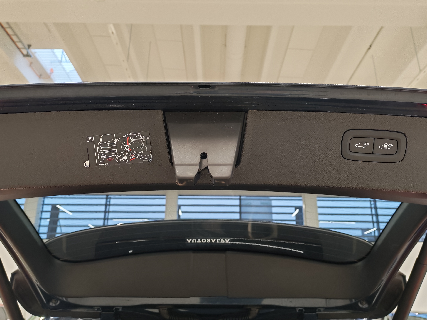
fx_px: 407
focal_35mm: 33
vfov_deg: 42.9
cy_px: 160
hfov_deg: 55.4
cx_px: 214
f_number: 1.9
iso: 872
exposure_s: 1/100
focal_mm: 6.12
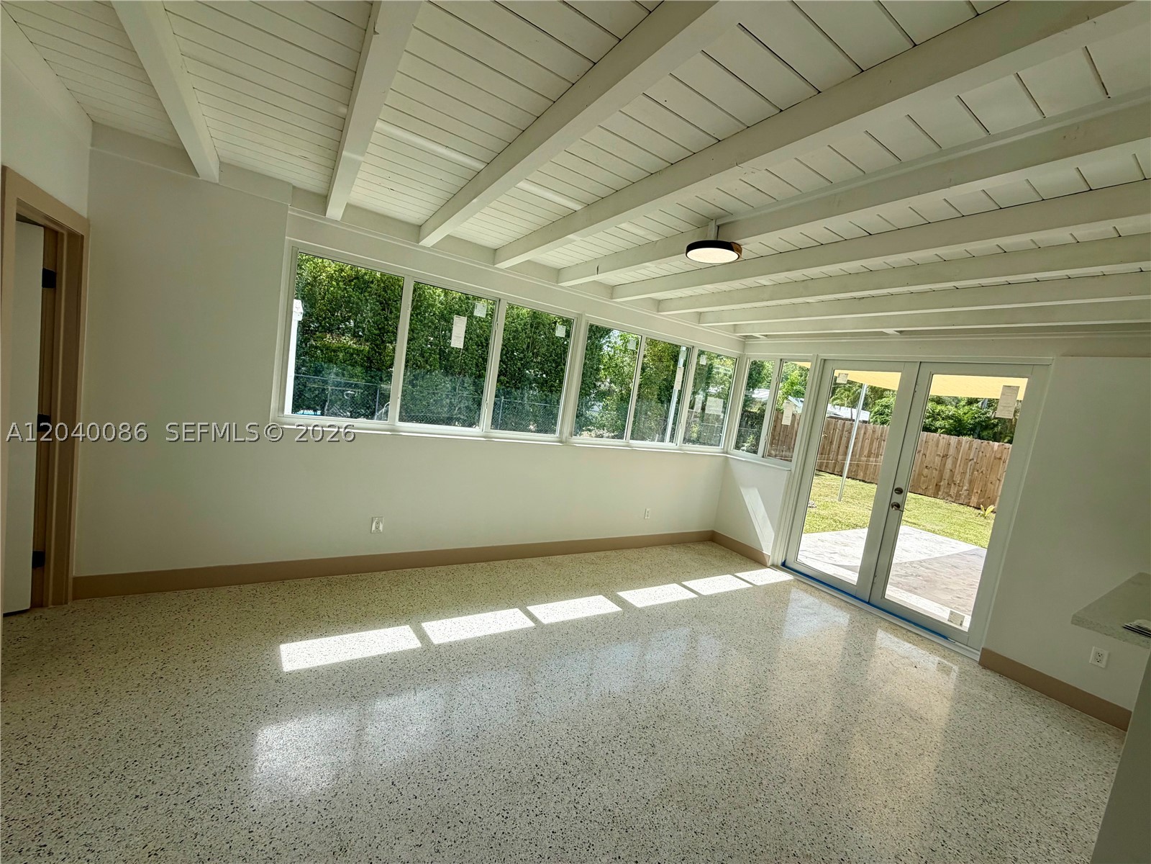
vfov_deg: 85.7
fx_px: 466
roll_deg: -8.4
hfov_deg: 102.1
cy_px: 432
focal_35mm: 14
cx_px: 576
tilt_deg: -4.9
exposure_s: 1/502
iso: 50
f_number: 2.2
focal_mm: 2.22
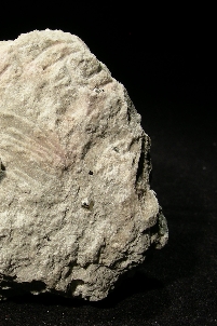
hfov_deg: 23.0
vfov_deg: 34.5
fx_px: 525
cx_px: 42
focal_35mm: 58
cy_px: 164
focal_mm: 6.8
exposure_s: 1/64.2
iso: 50
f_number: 3.5
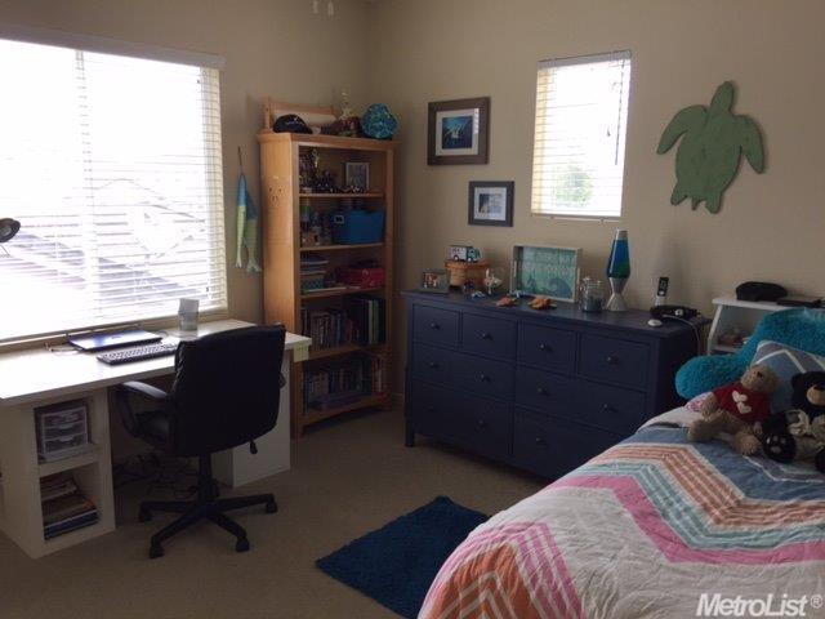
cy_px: 310
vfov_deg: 48.2
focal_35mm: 29
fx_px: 691
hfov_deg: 61.7
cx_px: 412
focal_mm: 4.15
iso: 32
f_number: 2.2
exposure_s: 1/40
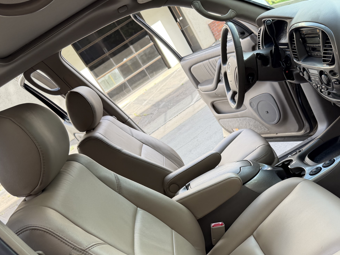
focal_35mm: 35
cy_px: 185
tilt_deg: -24.6
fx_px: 344
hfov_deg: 52.4
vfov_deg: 39.8
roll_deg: +31.2
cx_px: 199
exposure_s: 1/273
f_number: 1.78
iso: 80
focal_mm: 6.76
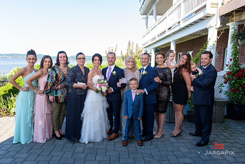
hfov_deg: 67.4
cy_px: 82
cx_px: 122
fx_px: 184
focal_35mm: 27
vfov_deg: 48.0
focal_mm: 27
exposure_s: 1/250
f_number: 4.5
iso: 200
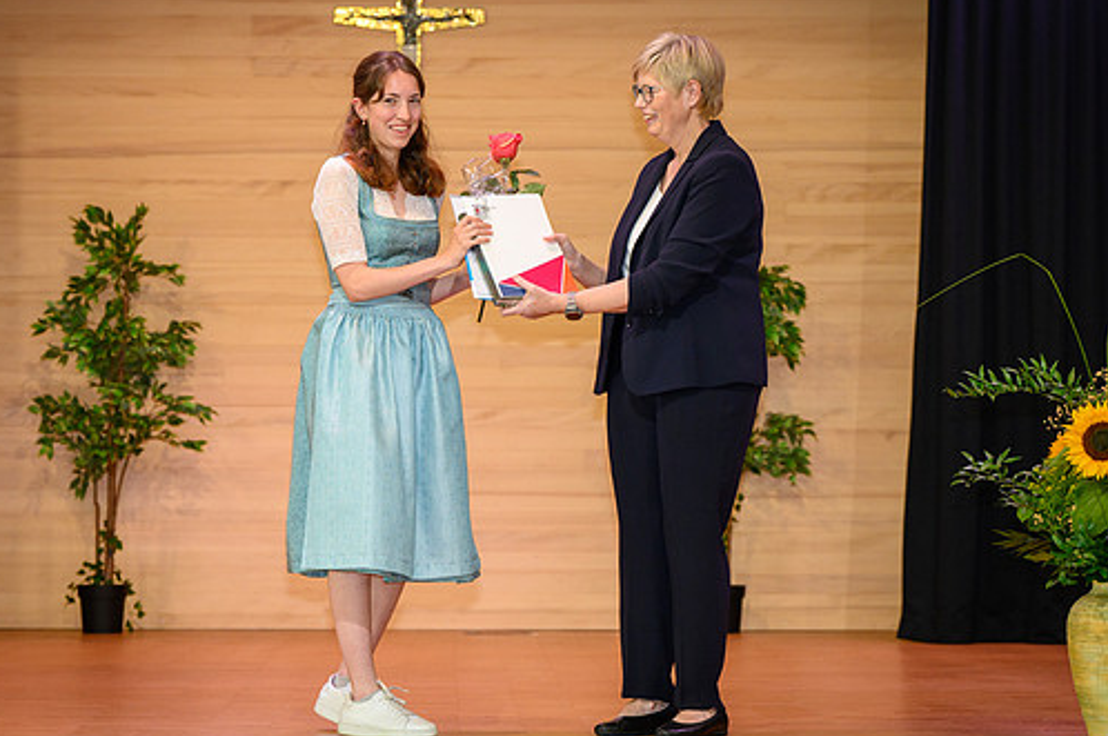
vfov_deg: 9.6
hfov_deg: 14.4
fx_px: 4397
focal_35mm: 143
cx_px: 525
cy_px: 360
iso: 2000
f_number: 5
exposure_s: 1/200
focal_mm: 105
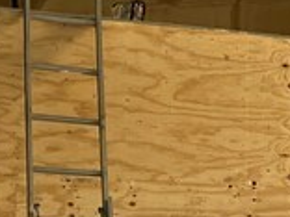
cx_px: 658
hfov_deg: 10.3
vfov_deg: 8.5
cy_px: 323
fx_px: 1433
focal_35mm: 171
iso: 100
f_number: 1.6
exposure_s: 1/121
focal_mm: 4.2
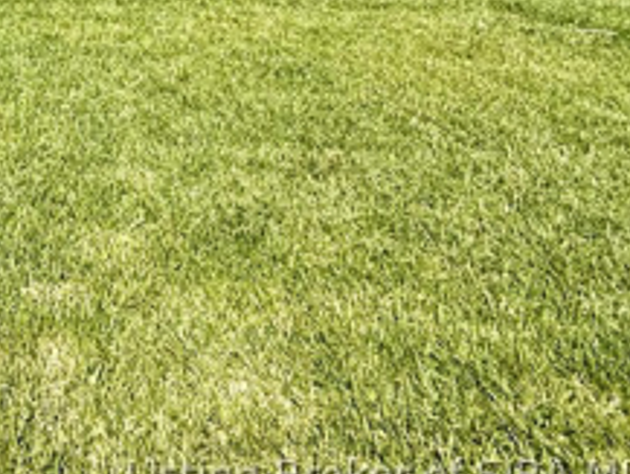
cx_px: -248
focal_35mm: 43
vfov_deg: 25.8
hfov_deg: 30.7
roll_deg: +1.2
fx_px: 783
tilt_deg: -3.6
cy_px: -221
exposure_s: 1/1848
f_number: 2.2
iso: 50
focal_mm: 2.22
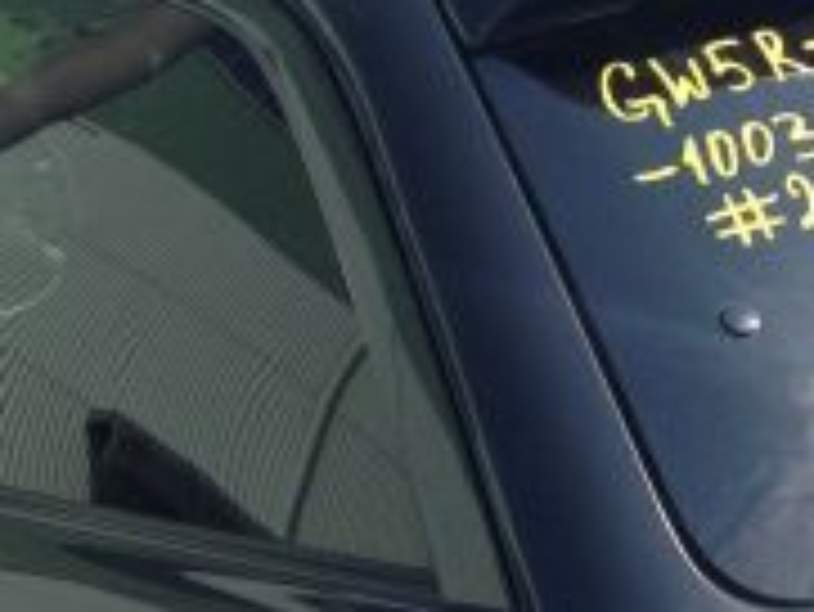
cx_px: 427
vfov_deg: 10.0
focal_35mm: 146
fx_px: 3435
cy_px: 756
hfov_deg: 13.5
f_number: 2.4
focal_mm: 4.12
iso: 50
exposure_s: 1/638
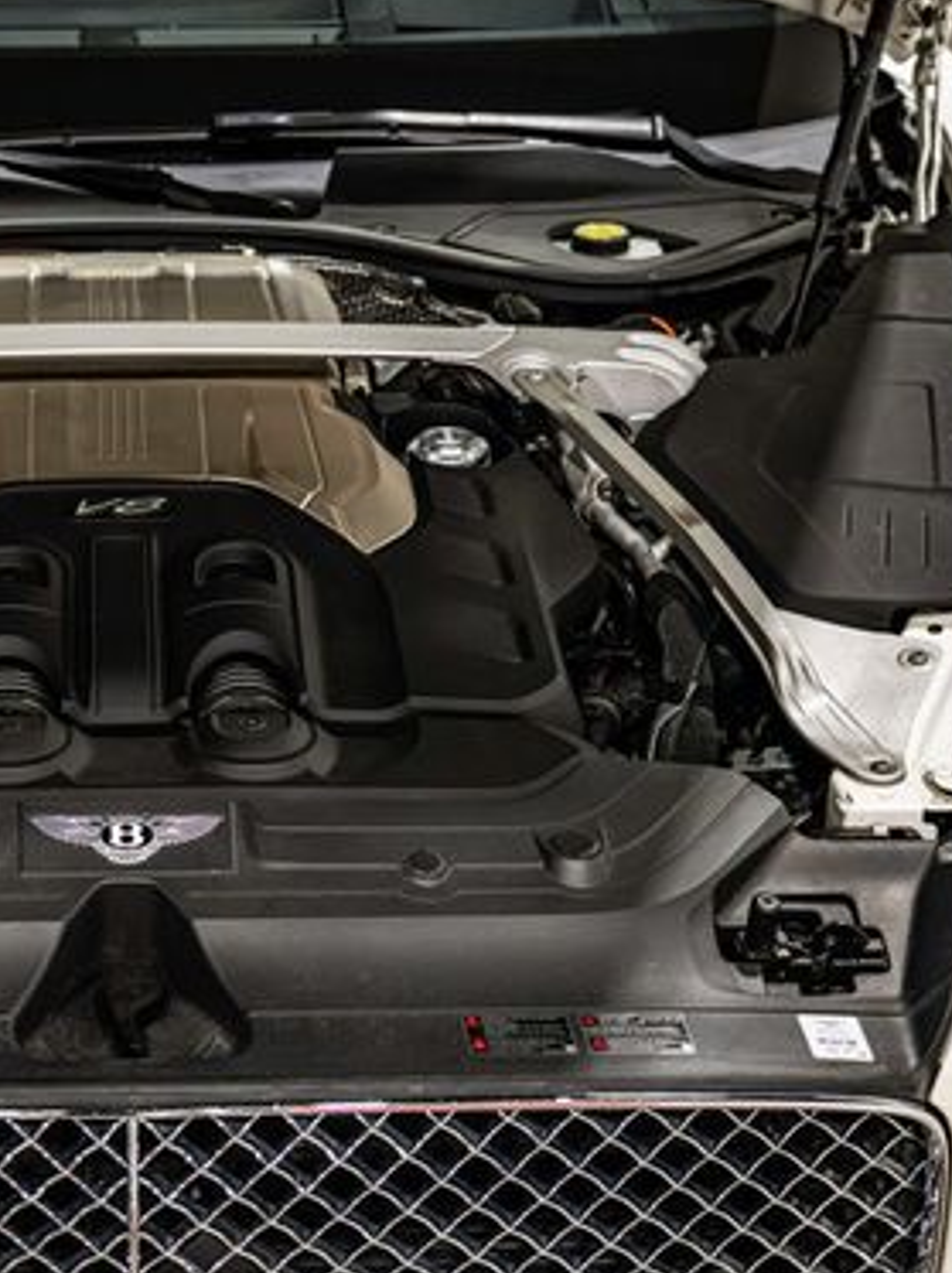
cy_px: 708
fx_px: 2792
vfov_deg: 25.7
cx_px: 130
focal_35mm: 76
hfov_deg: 19.1
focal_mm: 46
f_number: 4
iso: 1250
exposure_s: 1/125
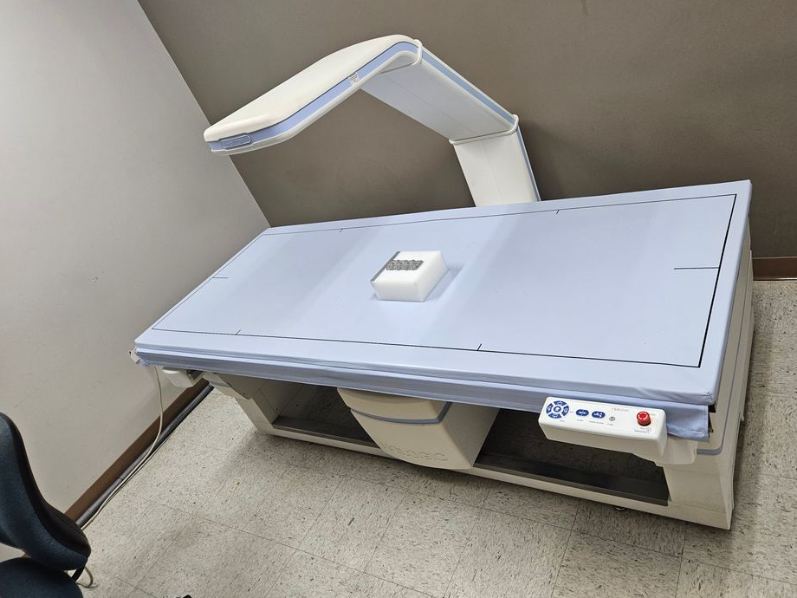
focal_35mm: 25
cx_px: 424
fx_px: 576
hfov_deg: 69.3
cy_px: 281
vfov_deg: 54.8
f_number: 1.8
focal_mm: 5.4
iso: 160
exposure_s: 1/120
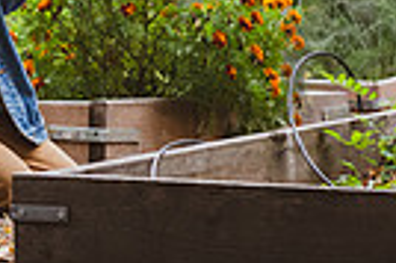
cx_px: -81
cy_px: -74
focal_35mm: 273
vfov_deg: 5.0
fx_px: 2999
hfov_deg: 7.5
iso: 2000
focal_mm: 62
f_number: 4.5
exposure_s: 1/1000
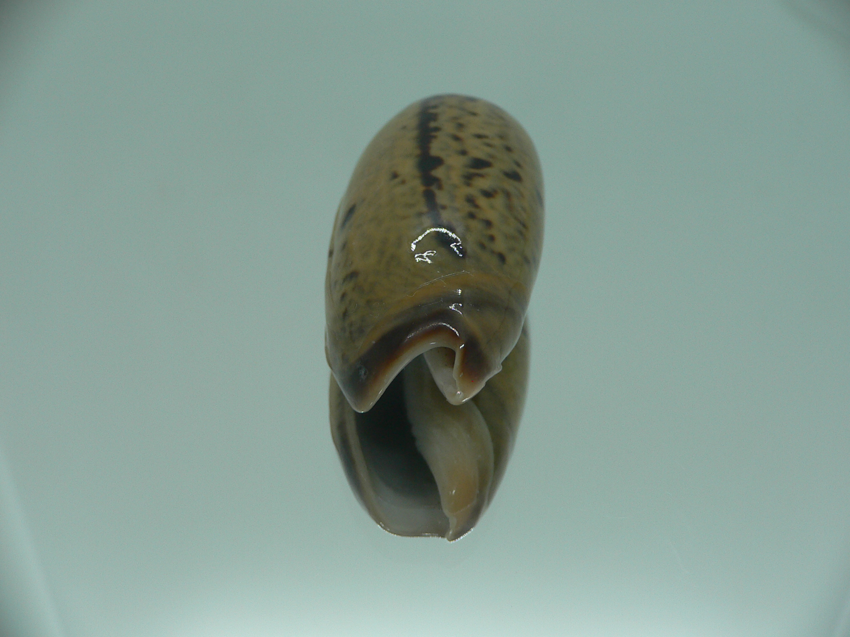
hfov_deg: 52.6
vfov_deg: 40.7
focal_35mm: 35
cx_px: 425
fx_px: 859
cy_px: 318
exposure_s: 1/60
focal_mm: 4.6
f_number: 2.8
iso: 80
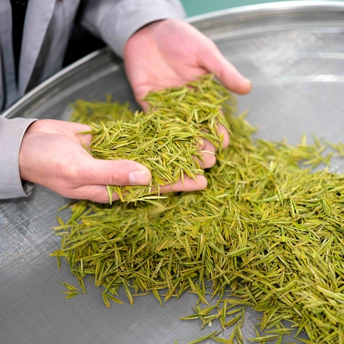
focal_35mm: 65
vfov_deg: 26.5
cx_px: 191
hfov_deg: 26.5
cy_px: 171
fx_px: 731
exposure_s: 1/28
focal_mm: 33
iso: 800
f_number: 1.4
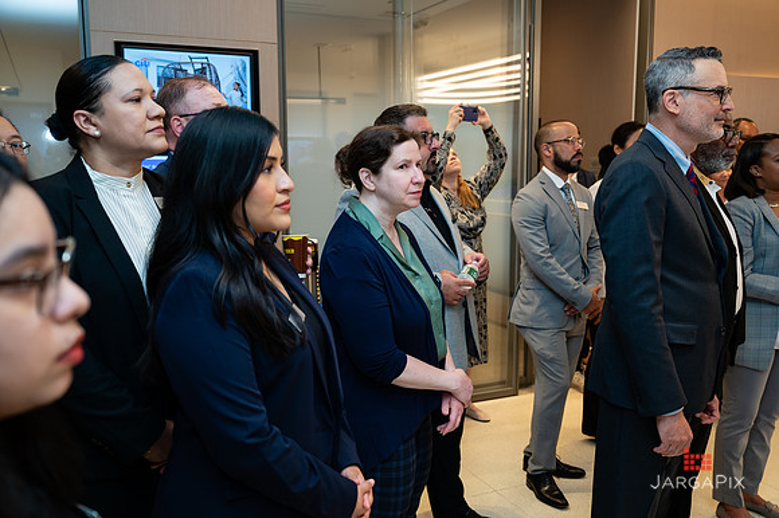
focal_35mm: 33
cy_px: 259
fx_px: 718
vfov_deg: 39.7
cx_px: 390
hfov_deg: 57.0
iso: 400
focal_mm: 33
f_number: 4
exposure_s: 1/160
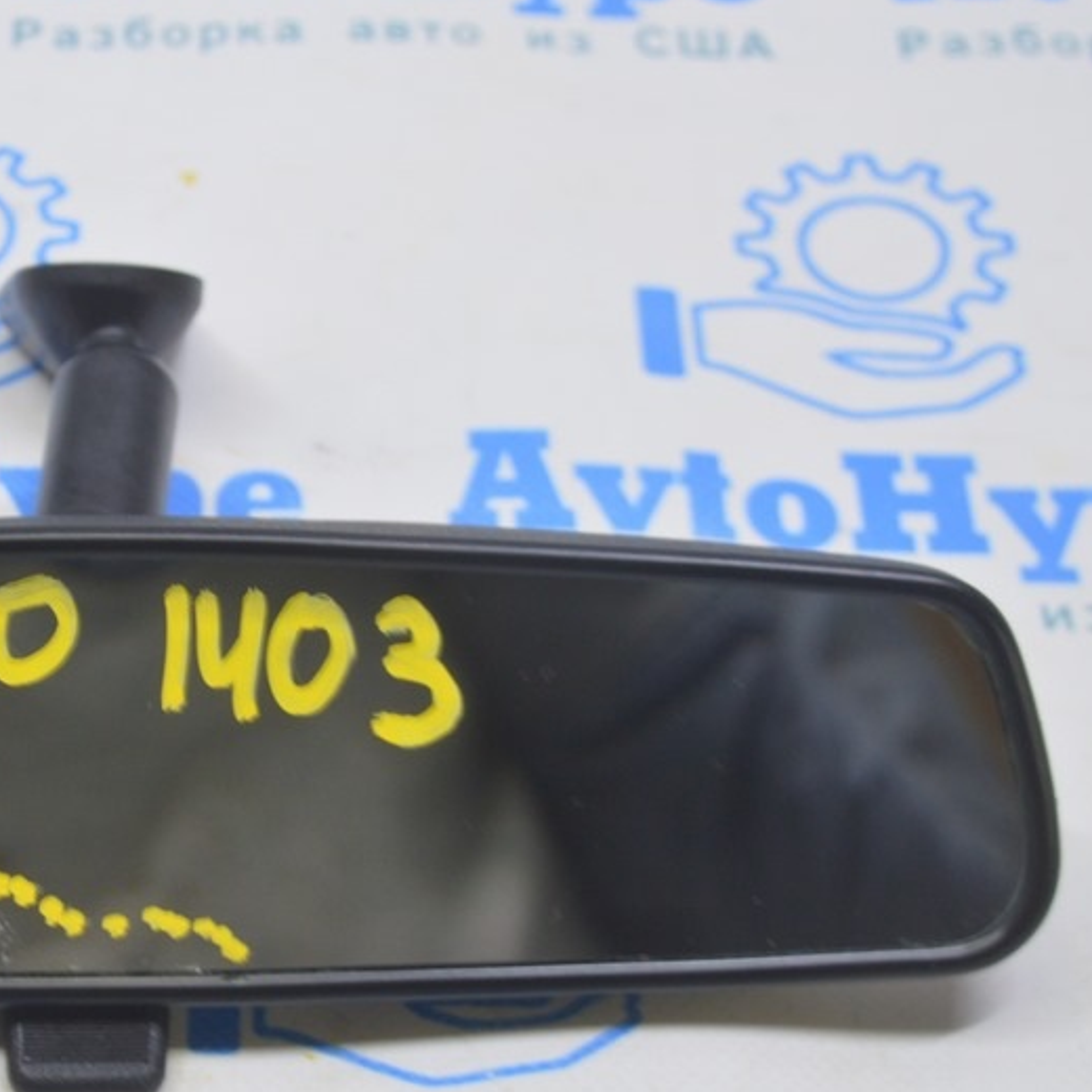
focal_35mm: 113
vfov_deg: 15.4
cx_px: 44
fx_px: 4027
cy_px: 656
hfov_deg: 15.2
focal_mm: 45
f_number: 5.6
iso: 400
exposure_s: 1/20
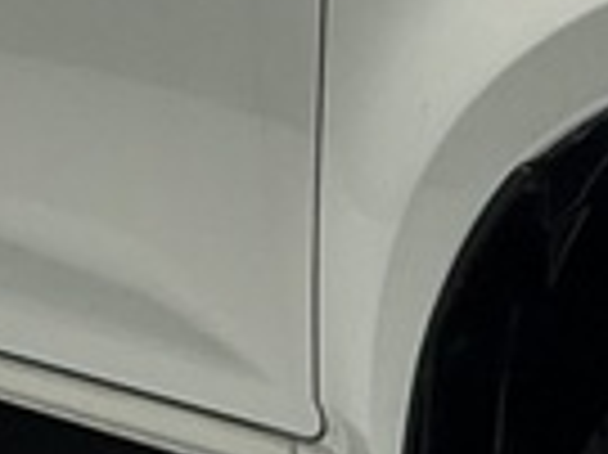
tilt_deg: -12.6
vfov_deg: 13.9
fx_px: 1860
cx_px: 667
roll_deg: +0.1
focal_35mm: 106
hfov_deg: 17.9
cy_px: 216
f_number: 2.2
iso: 250
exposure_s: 1/99
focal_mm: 2.22
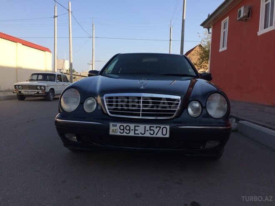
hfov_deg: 61.7
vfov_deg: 48.2
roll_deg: -1.2
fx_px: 230
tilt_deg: -5.1
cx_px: 138
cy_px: 103
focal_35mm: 29
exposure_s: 1/1109
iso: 32
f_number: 2.2
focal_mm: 4.15
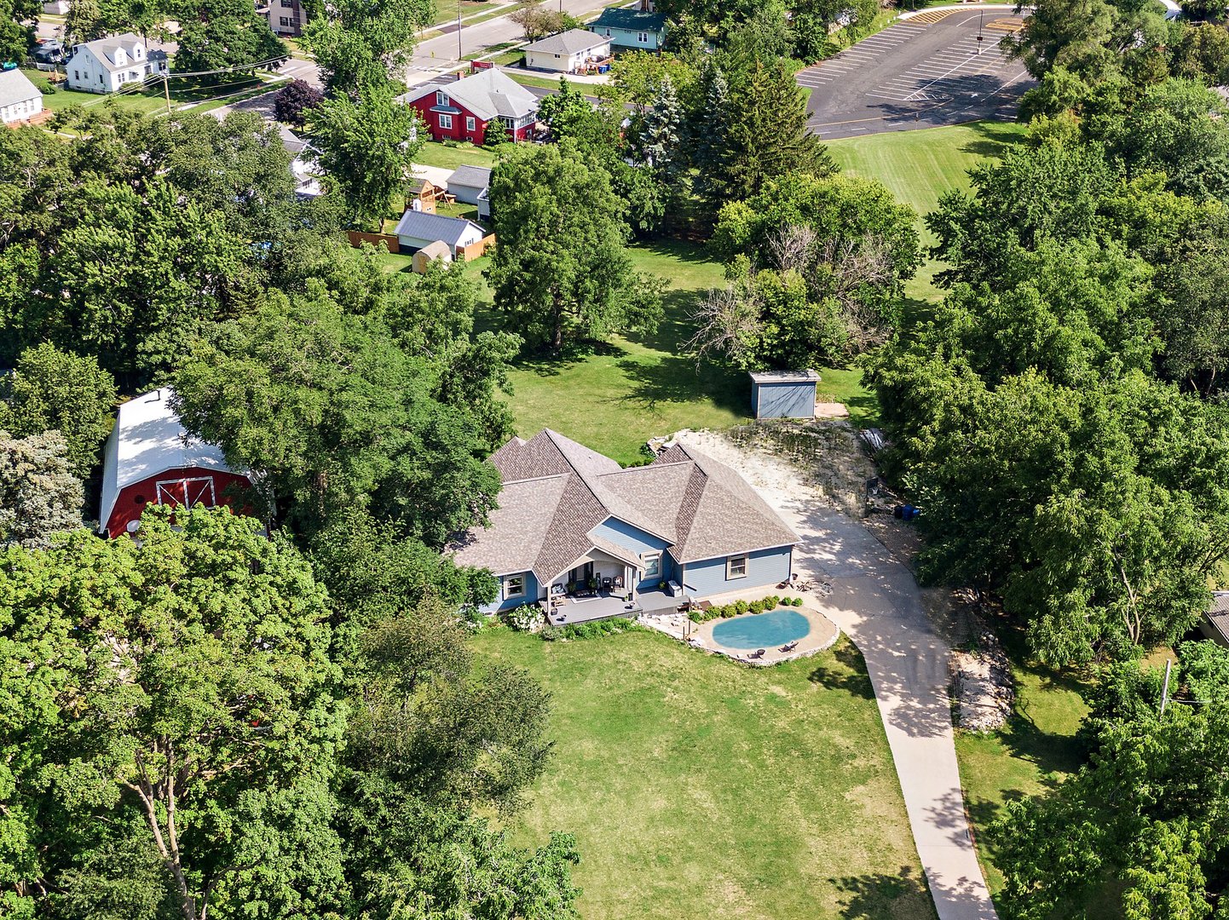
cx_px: 614
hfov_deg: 39.7
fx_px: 1703
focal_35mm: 48
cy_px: 460
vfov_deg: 30.2
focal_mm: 8.6
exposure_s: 1/320
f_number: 3.8
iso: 100
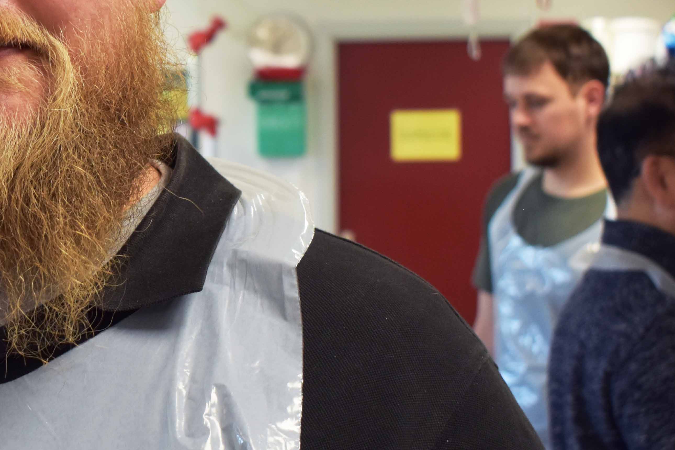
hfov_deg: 19.7
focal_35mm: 101
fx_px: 1897
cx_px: 19
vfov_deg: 13.5
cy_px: 154
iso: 400
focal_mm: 29
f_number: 4.5
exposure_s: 1/80
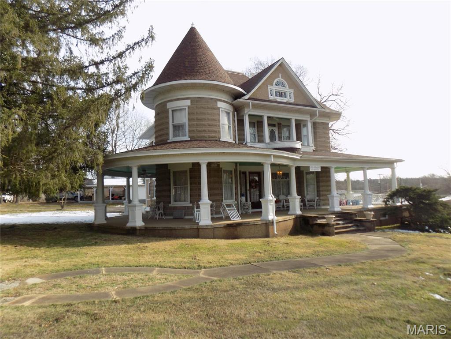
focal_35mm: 23
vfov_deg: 58.9
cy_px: 170
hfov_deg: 73.9
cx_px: 226
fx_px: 300
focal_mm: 4
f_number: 3.1
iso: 80
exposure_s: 1/400
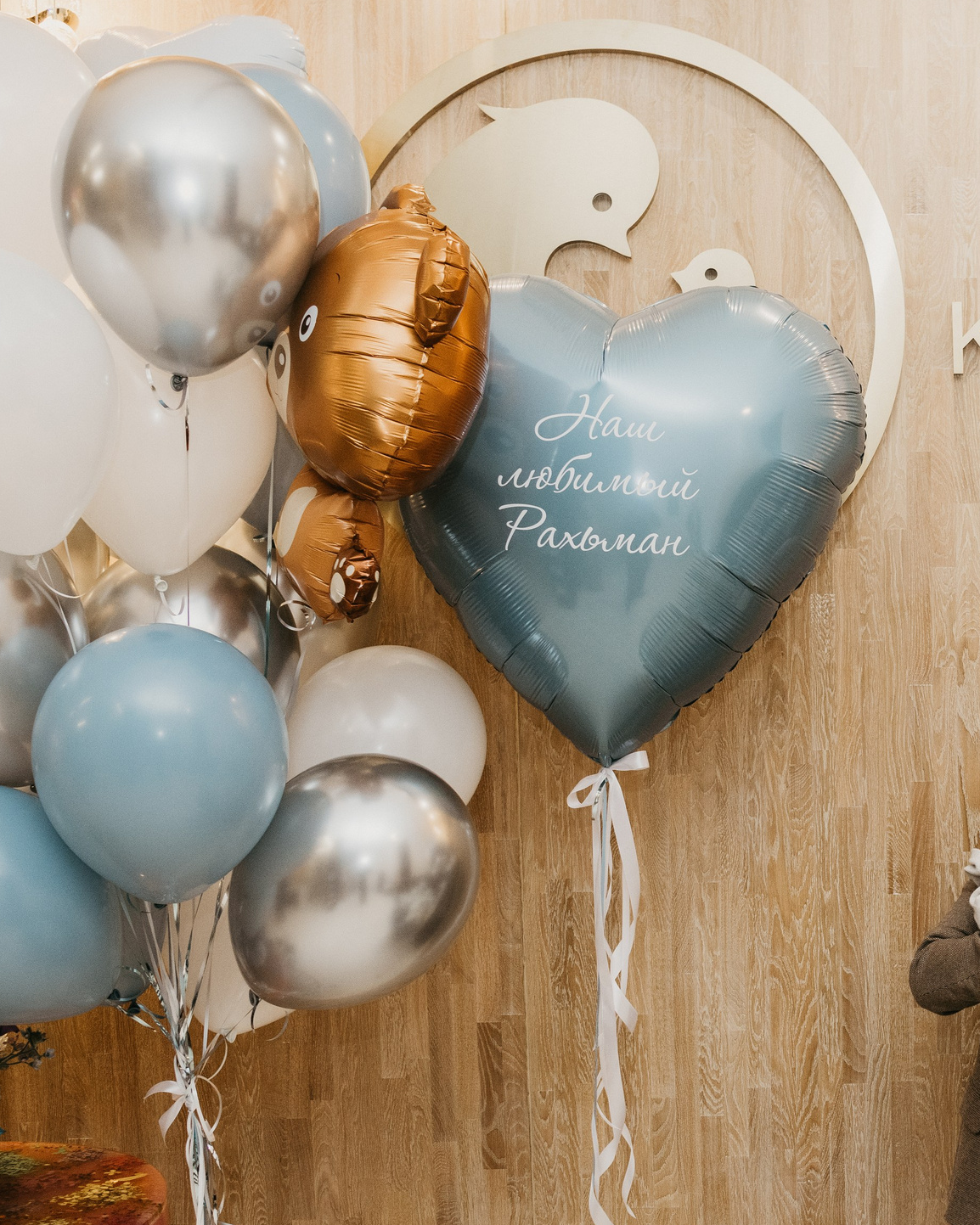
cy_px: 751
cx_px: 982
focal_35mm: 49
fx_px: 1777
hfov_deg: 28.9
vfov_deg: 37.9
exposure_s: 1/160
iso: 500
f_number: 4
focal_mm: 26
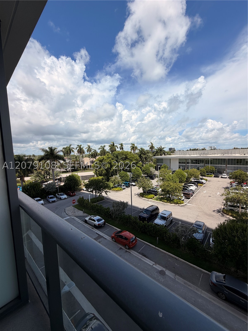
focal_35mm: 14
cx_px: 124
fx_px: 134
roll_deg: +3.0
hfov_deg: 85.7
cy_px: 166
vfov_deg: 102.1
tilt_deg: -5.4
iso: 20
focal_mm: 2.22
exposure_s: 1/1399
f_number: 2.2
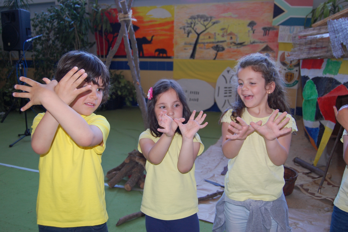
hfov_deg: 57.3
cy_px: 116
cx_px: 174
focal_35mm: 33
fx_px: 319
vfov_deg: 39.9
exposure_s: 1/60
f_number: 3.8
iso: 400
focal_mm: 22
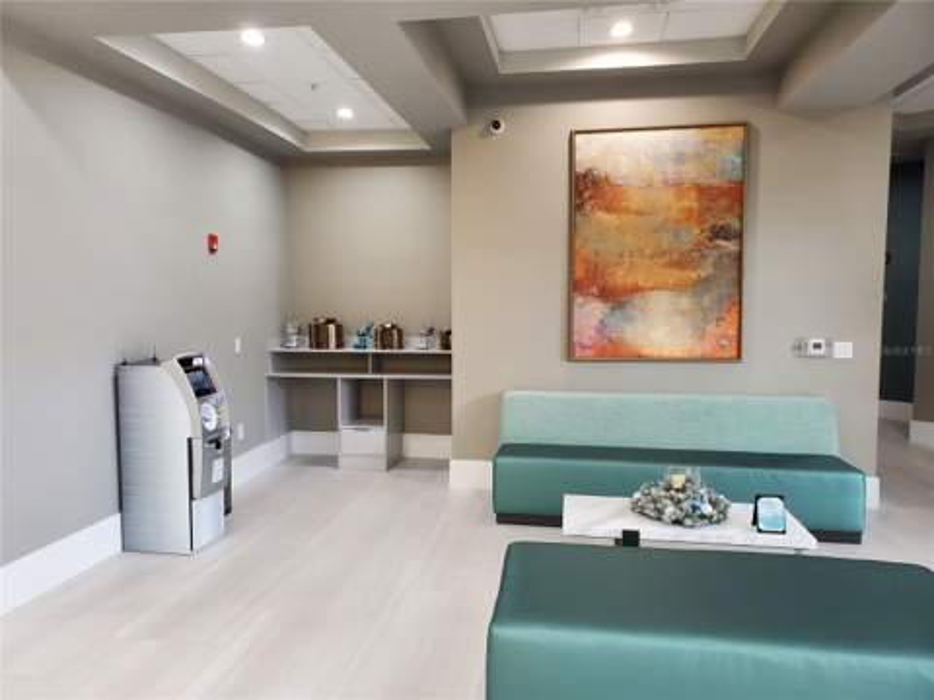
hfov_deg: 67.3
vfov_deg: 53.1
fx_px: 702
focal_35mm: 26
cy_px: 350
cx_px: 467
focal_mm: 4.3
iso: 200
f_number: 2.4
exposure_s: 1/40
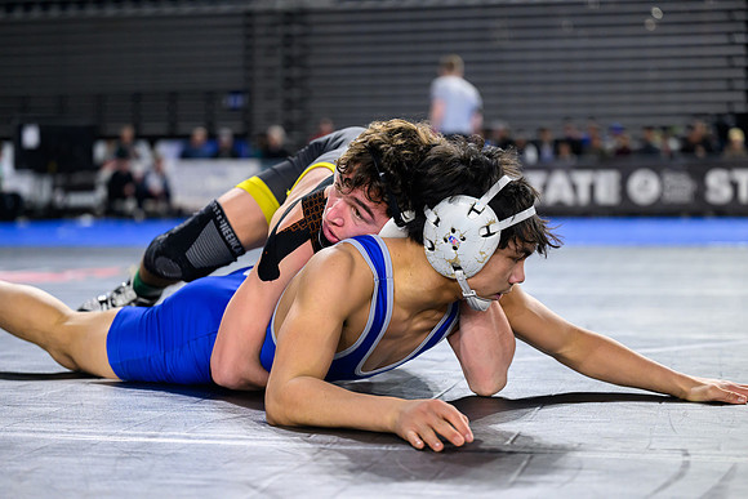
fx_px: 1455
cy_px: 250
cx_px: 374
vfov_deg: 19.5
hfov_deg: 28.8
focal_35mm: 70
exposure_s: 1/800
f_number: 2.8
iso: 2500
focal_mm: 70
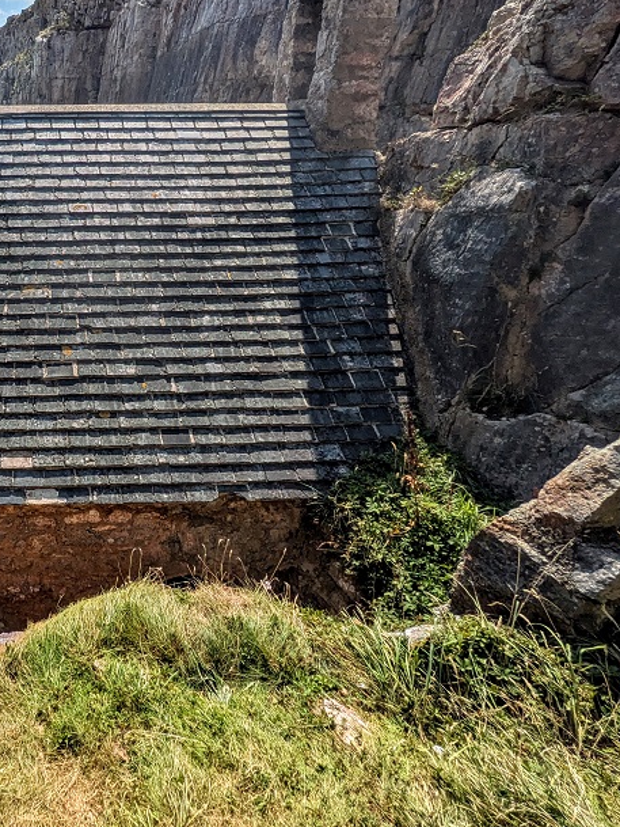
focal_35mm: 23
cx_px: 27
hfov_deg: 50.0
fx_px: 549
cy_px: 344
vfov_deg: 73.3
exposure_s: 1/3205
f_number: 2.2
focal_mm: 1.83
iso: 50
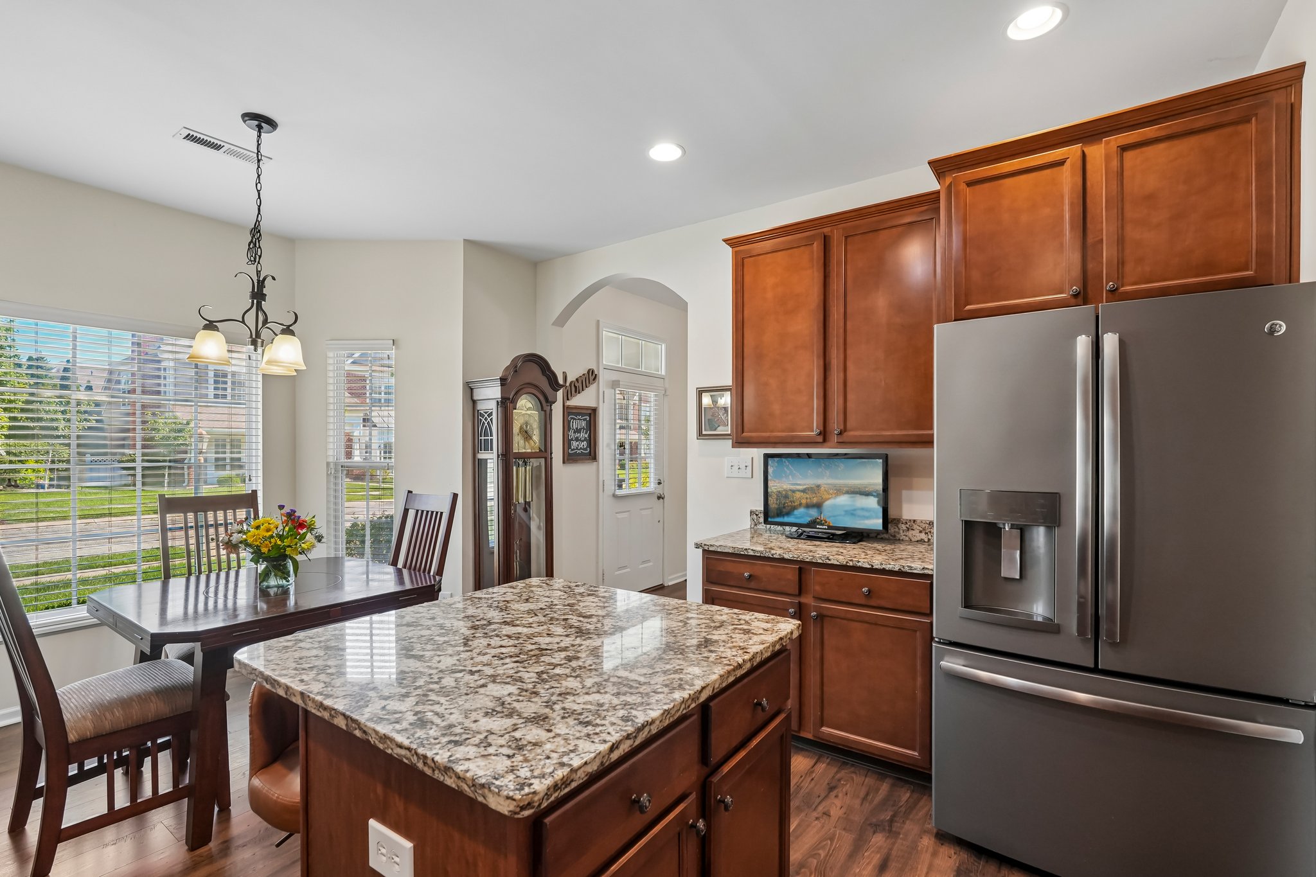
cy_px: 438
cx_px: 658
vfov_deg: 73.7
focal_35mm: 16
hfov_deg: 96.7
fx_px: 585
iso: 800
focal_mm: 16
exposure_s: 1/30
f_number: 8
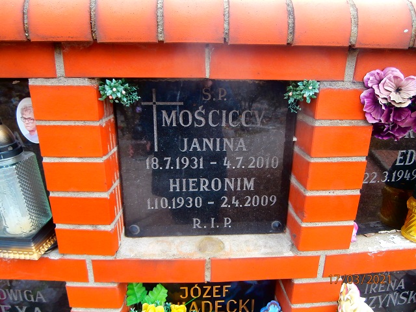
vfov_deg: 54.9
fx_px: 300
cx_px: 208
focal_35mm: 25
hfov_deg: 69.4
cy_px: 156
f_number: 3.2
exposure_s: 1/100
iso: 100
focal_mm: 4.43
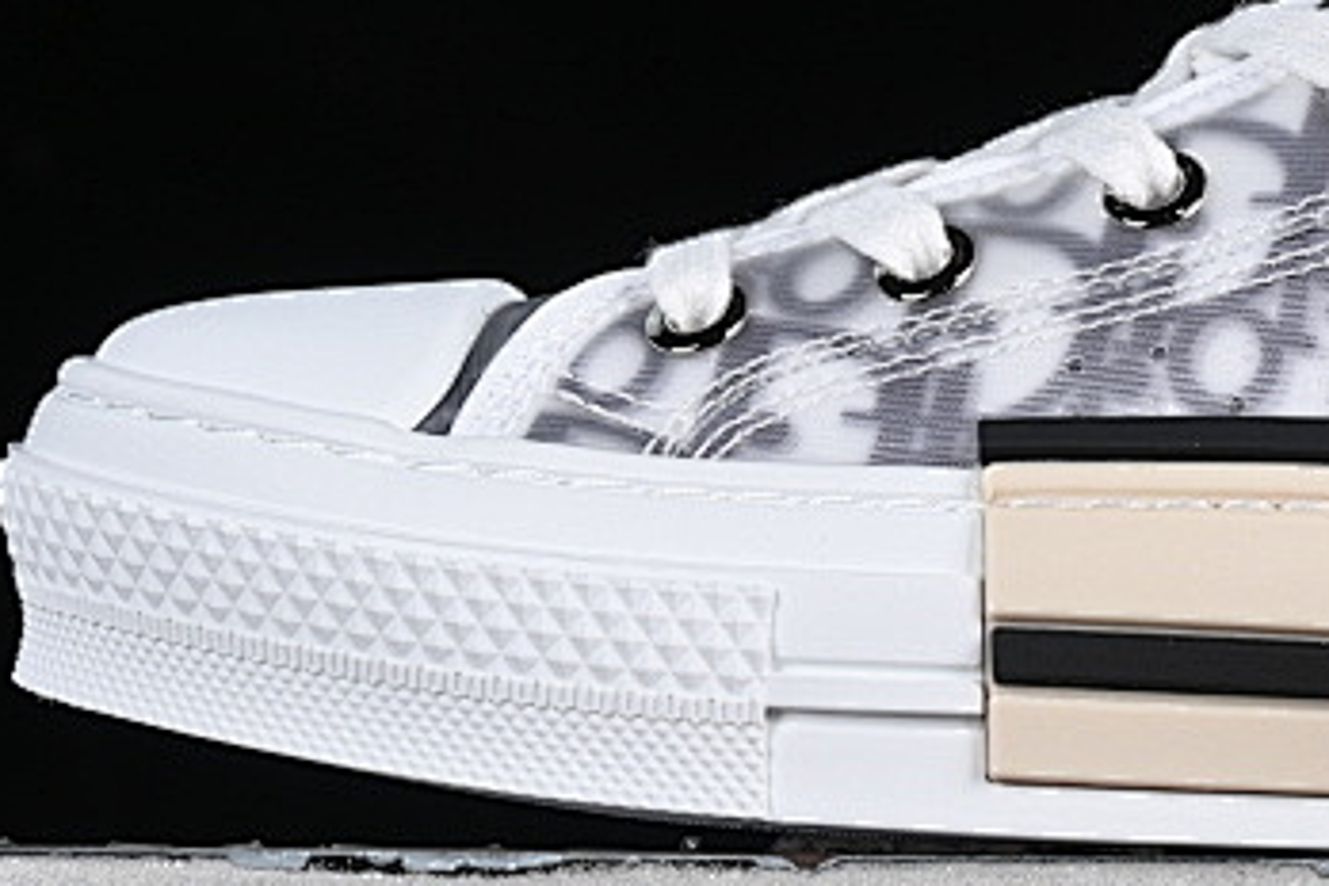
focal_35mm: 233
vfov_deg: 5.9
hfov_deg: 8.8
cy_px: 31
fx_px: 8601
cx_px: 1367
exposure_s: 1/80
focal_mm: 50
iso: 160
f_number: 8
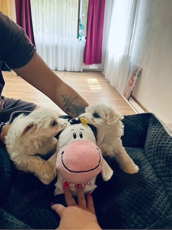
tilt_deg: -24.4
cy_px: 115
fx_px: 172
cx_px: 86
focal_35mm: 26
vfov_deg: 67.3
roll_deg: -3.7
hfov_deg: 53.1
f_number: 1.6
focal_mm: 5.1
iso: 100
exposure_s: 1/121
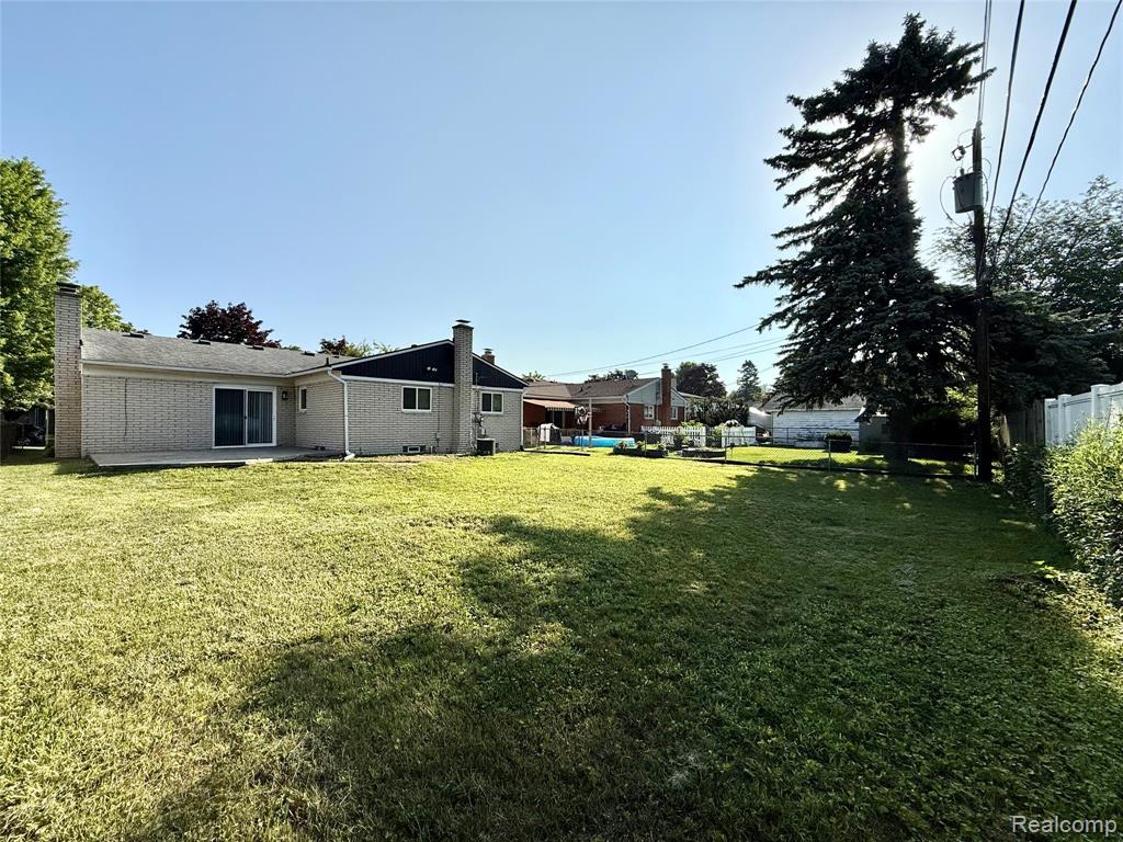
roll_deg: -0.3
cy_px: 421
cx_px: 562
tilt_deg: +0.4
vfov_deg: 85.7
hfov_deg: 102.1
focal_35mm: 14
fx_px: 454
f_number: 2.2
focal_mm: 2.22
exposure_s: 1/3663
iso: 50
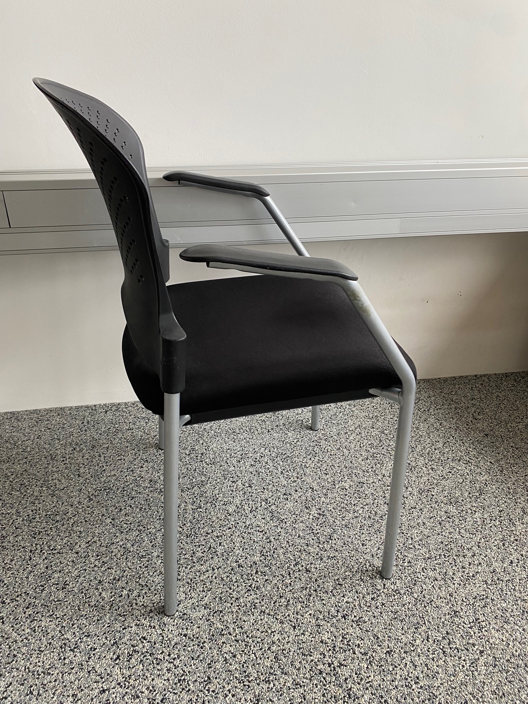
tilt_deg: -26.7
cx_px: 264
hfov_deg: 53.1
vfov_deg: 67.3
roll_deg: -1.9
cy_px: 352
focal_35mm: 26
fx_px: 529
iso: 125
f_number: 1.8
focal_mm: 4.25
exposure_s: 1/80
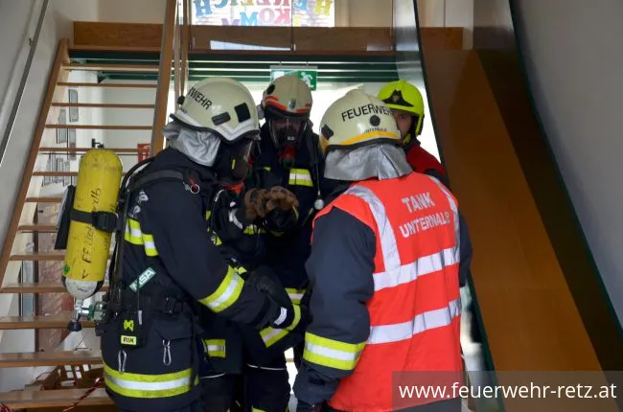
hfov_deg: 35.1
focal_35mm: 57
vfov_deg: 23.7
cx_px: 312
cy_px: 206
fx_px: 984
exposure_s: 1/60
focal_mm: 38
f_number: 4.5
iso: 560
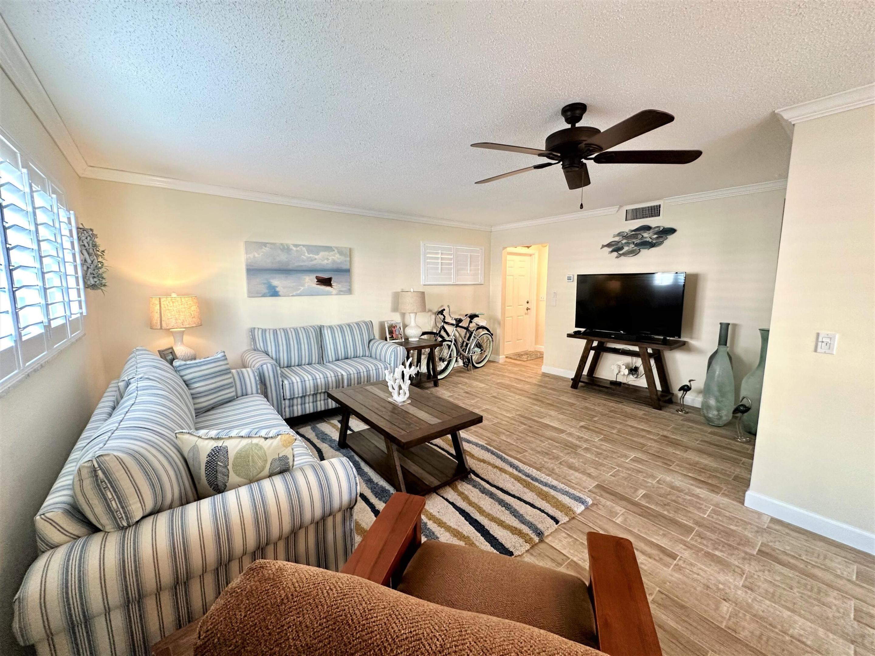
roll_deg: -0.3
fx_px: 354
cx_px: 438
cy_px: 328
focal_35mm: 14
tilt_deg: -7.2
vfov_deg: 85.7
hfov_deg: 102.1
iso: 160
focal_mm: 2.22
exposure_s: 1/60
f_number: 2.2
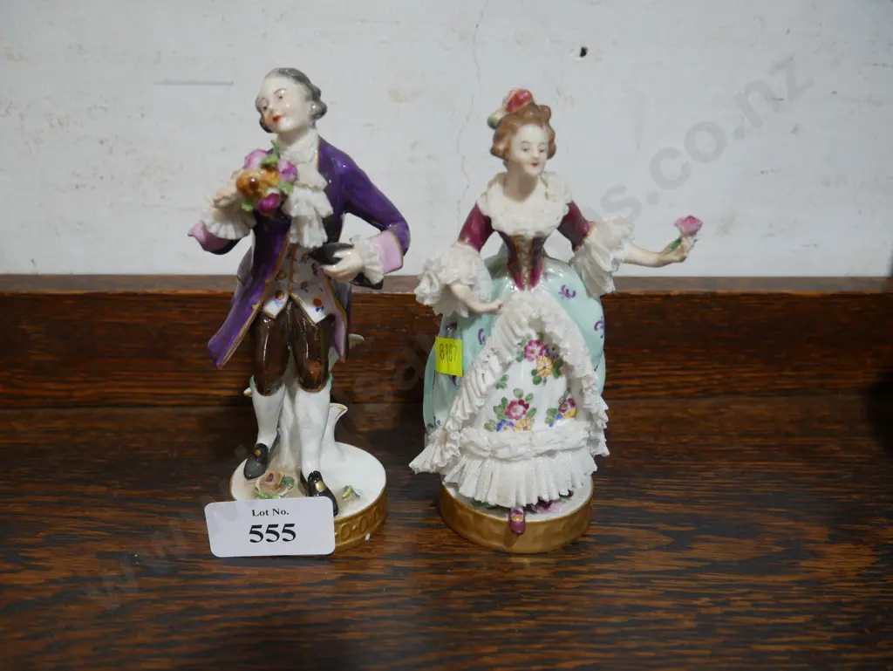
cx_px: 446
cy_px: 336
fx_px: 774
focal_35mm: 30
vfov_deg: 46.8
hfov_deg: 59.9
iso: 250
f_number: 3.6
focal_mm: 15
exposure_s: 1/60
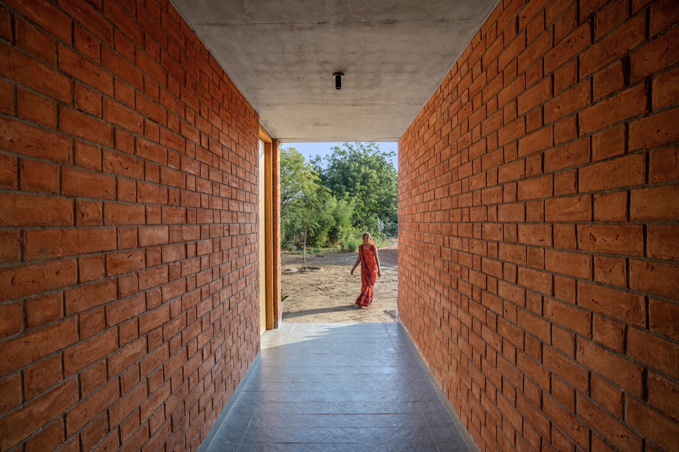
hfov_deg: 93.3
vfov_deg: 70.4
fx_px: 321
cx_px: 340
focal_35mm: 17
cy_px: 226
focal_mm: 17
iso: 100
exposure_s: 1/25
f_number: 9
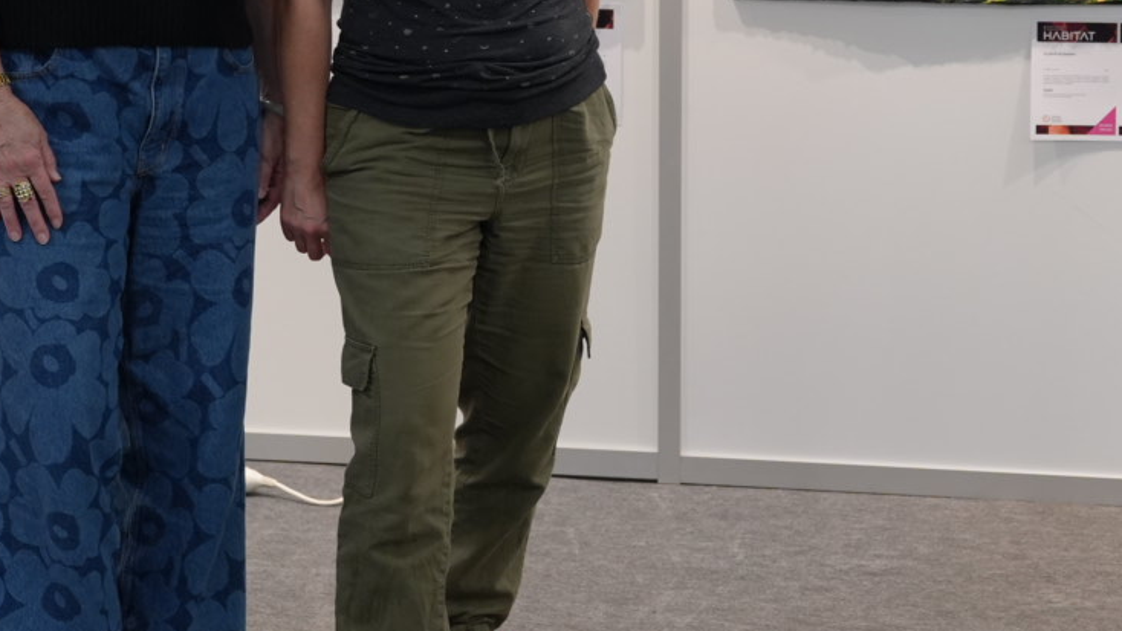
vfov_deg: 12.3
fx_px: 2886
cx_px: 796
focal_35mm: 97
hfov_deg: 21.9
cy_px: 12
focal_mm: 42
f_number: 4
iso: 1250
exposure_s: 1/160
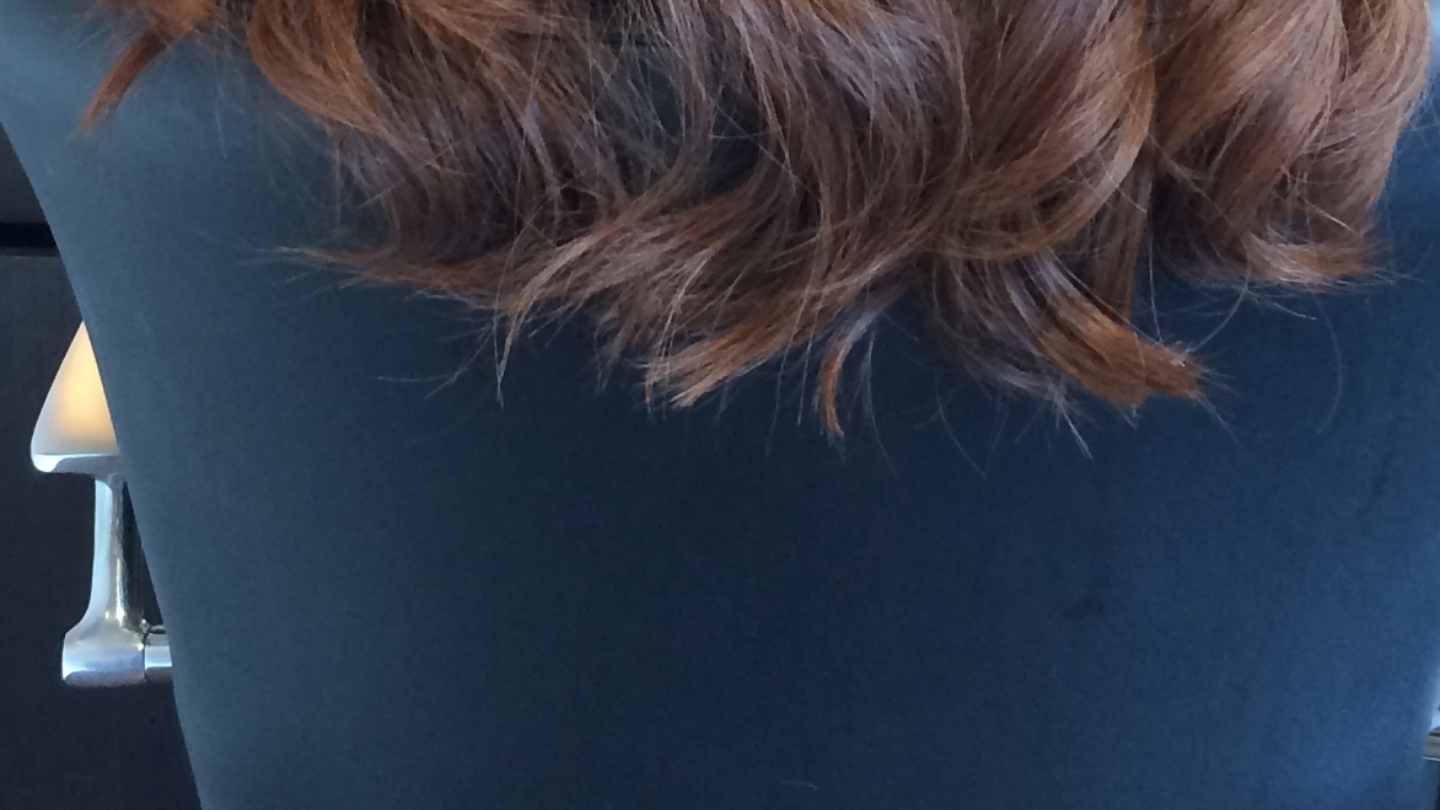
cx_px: 849
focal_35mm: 91
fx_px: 3474
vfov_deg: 12.3
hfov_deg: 23.4
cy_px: -601
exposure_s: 1/30
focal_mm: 4.12
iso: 125
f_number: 2.2
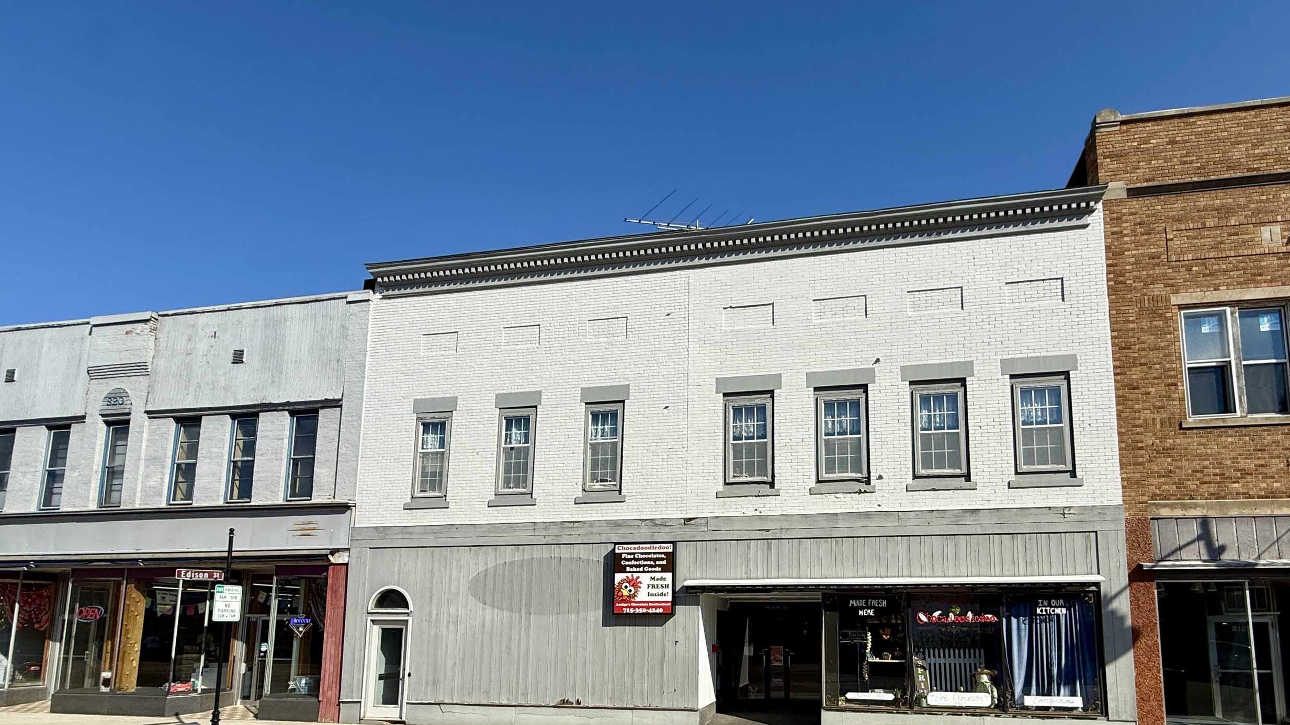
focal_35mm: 19
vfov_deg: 55.4
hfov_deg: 88.9
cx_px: 744
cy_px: 548
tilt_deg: +9.0
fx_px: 650
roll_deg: -0.3
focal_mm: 2.22
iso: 50
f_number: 2.2
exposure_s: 1/3663
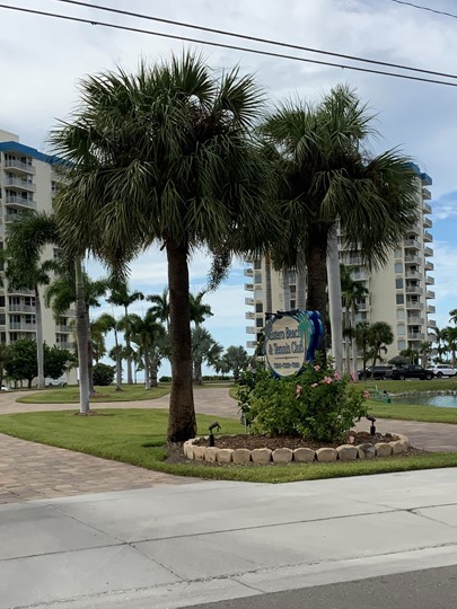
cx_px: 258
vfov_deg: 34.9
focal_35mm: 55
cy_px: 339
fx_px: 968
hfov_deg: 26.5
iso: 16
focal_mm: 3
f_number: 1.8
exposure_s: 1/2320
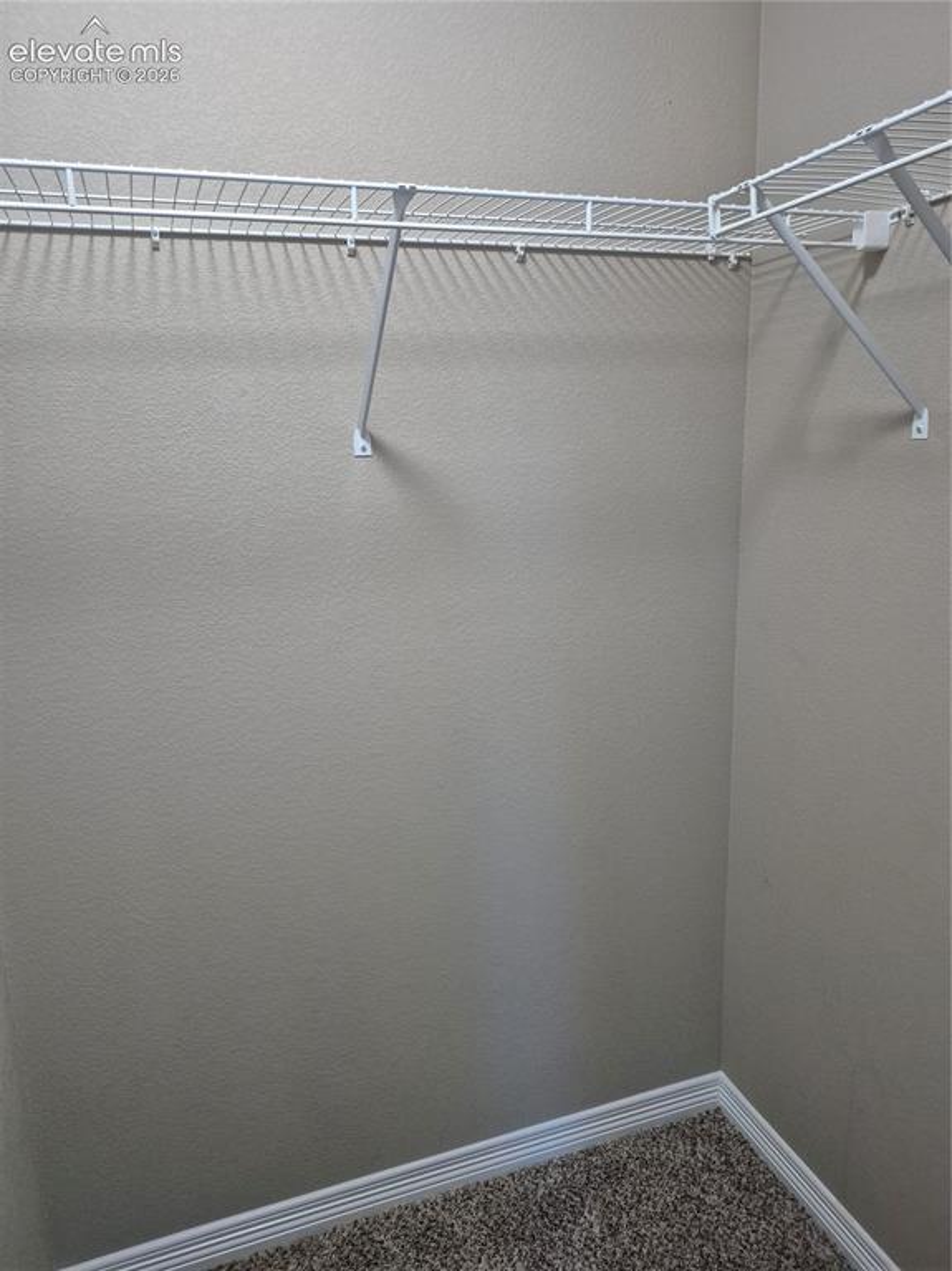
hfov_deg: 58.8
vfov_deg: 74.0
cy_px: 636
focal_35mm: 23
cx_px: 476
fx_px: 844
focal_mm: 5.4
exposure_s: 1/120
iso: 1000
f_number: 1.8
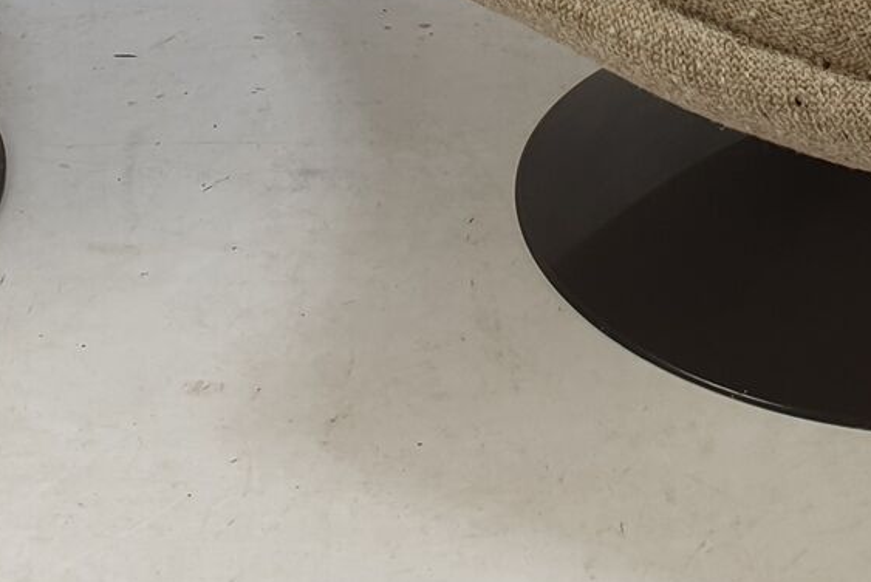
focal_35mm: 96
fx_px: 2324
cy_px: -441
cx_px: 422
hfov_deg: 21.2
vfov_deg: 13.0
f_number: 2.4
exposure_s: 1/100
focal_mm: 4.3
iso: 64
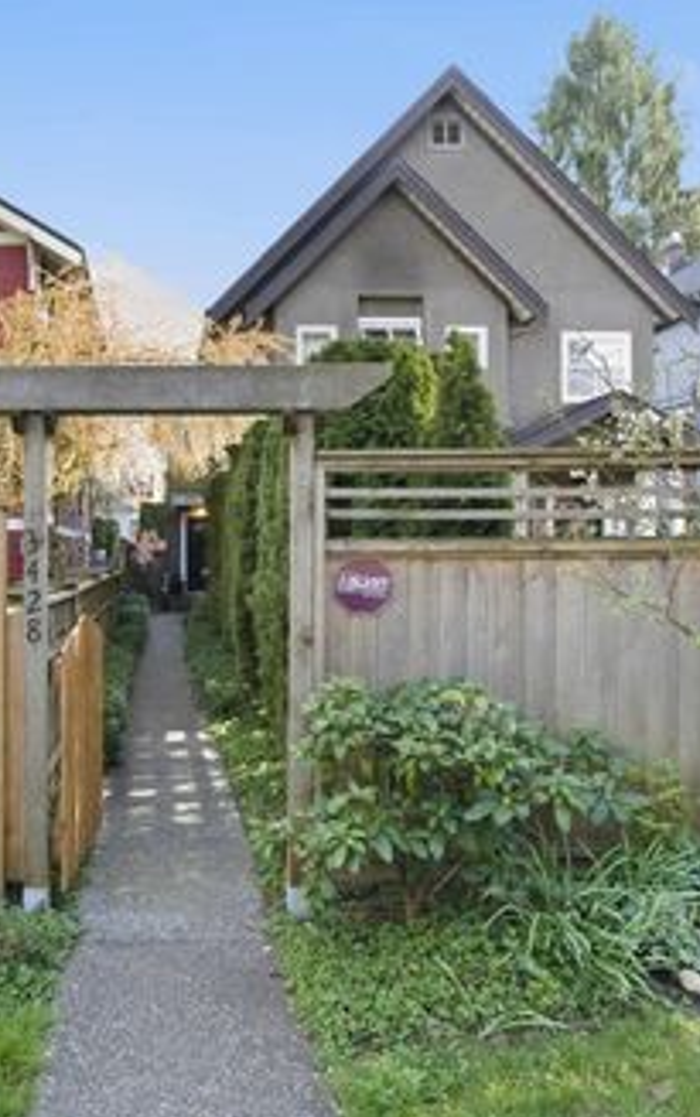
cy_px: 562
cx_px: 167
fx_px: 853
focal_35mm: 28
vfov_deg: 66.4
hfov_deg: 43.1
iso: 500
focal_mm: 18
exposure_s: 1/60
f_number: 6.3
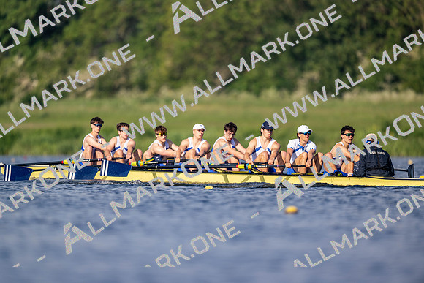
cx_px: 212
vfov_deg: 2.3
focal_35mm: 600
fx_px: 7068
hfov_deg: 3.4
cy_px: 142
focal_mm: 600
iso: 250
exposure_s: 1/2500
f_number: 4
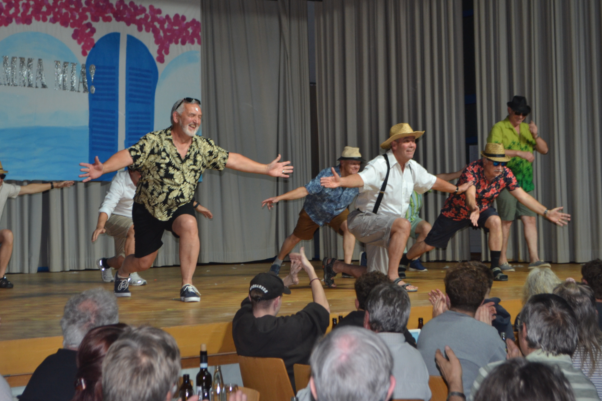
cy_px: 180
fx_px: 1170
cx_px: 257
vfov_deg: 19.5
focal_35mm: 70
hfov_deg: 28.8
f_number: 5.3
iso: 400
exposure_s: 1/60
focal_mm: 40
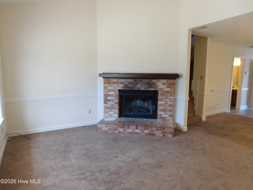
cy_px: 95
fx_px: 168
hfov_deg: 73.9
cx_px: 126
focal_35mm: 23
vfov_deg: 58.9
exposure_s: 1/30
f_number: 3
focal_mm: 4
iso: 140
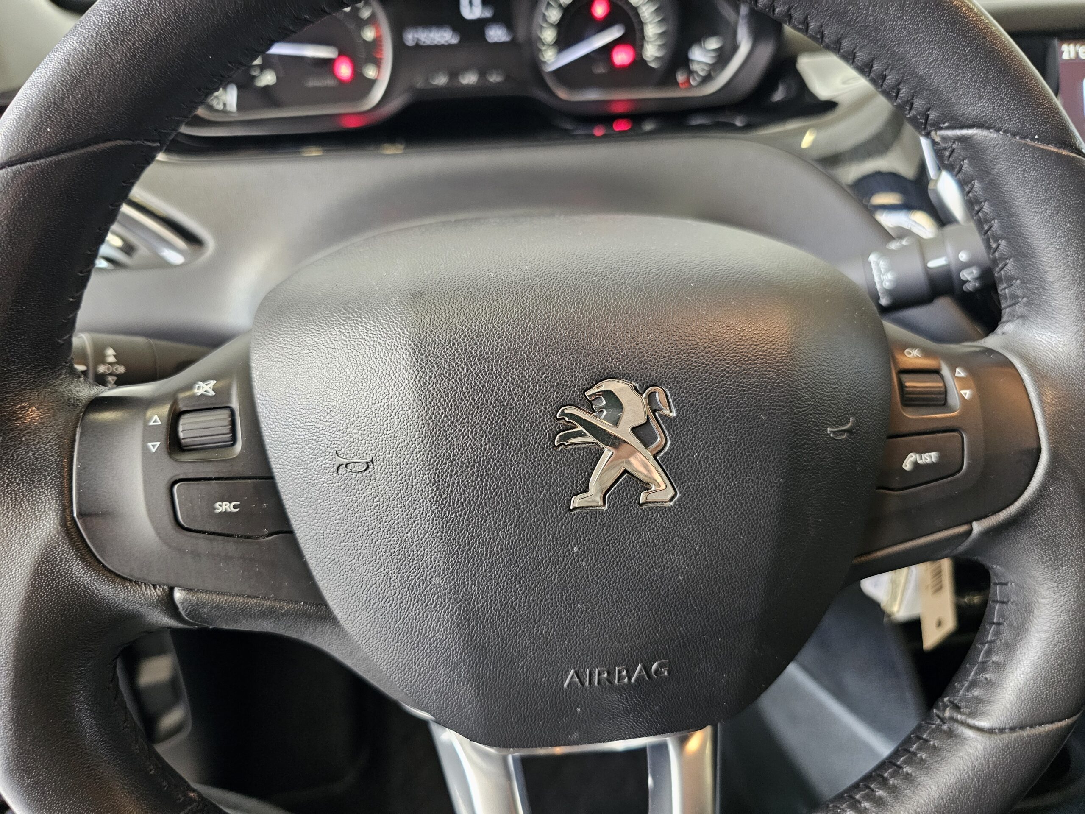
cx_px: 542
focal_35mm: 23
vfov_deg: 58.9
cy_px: 407
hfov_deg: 73.9
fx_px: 721
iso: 640
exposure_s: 1/60
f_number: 1.7
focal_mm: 6.3
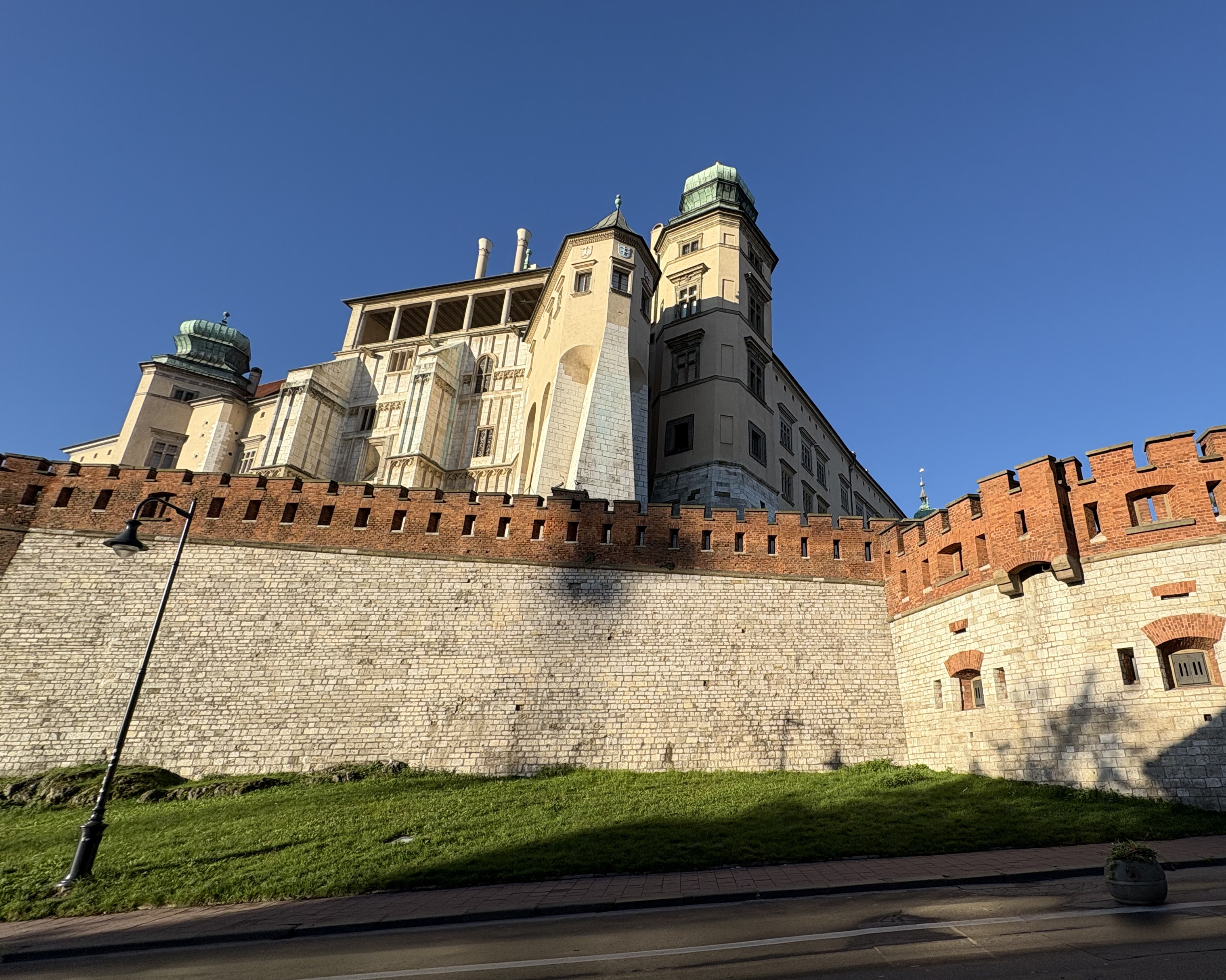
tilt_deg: +21.4
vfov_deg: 73.6
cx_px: 796
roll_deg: +1.9
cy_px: 534
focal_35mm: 18
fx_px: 653
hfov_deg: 84.0
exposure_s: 1/1976
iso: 50
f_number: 2.2
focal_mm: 2.22
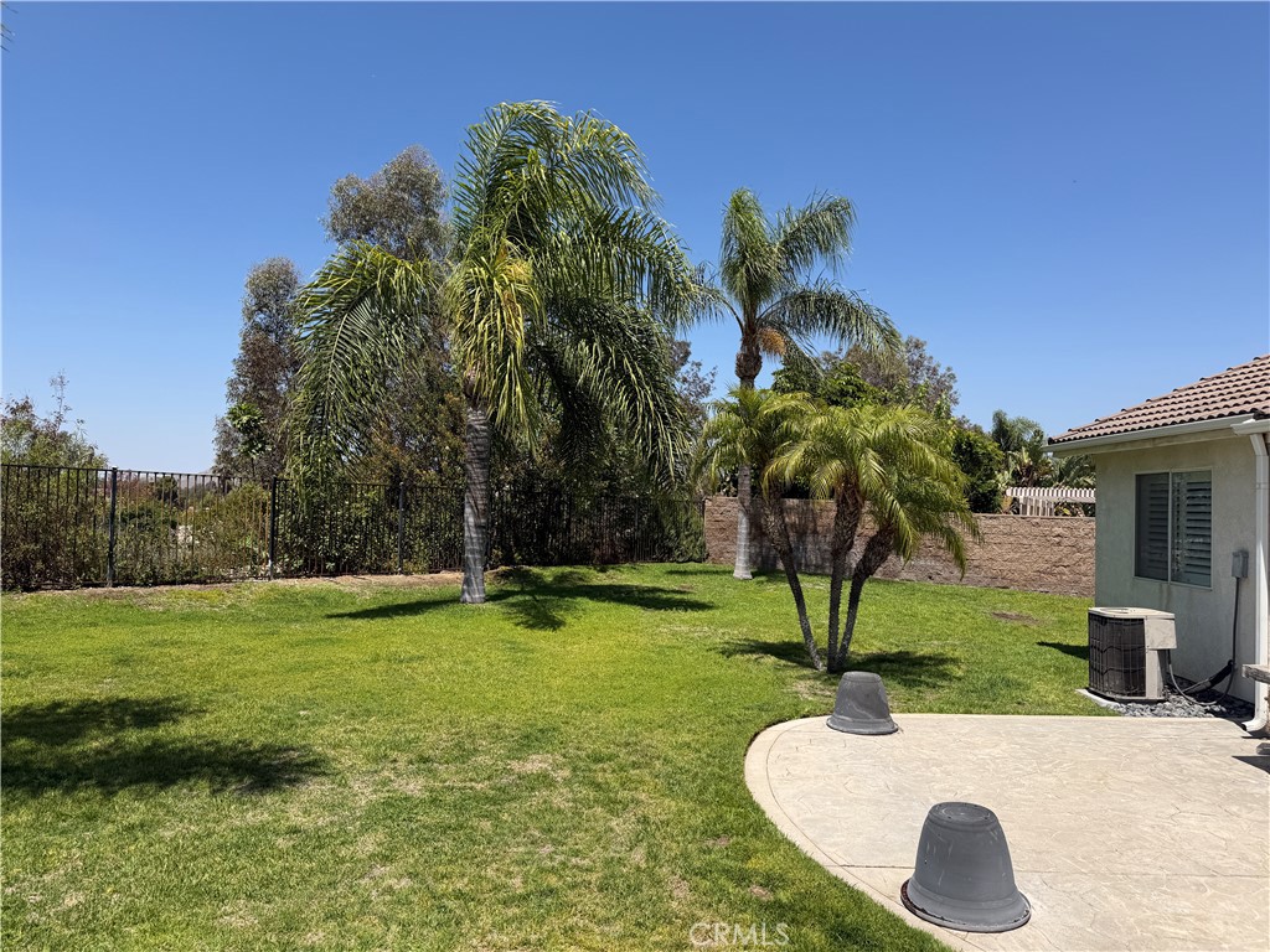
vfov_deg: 56.8
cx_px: 635
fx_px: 881
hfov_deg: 71.6
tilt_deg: +1.6
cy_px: 476
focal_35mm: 24
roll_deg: -1.0
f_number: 1.78
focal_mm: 6.76
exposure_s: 1/4673
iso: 80
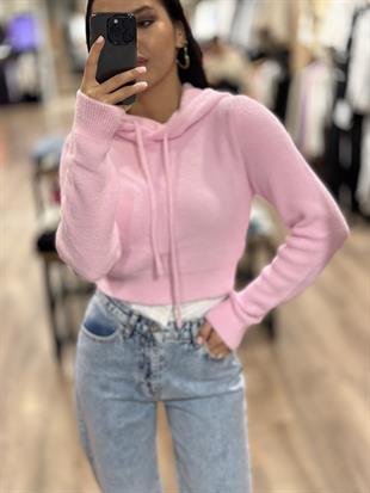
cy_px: 246
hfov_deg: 30.3
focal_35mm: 48
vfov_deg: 39.6
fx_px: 684
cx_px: 185
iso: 160
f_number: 1.78
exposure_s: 1/50
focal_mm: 6.86
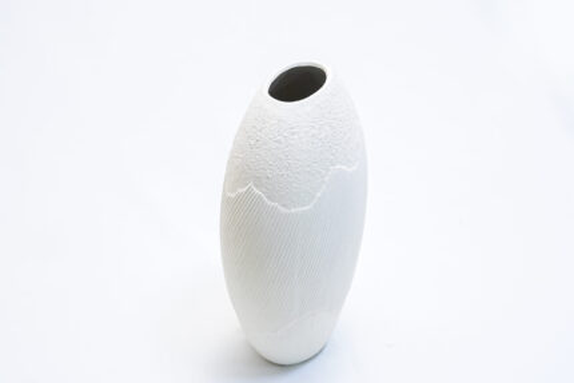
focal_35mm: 52
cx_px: 287
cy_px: 192
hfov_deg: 38.2
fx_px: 829
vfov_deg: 26.0
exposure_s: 1/200
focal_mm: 52
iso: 3200
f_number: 8
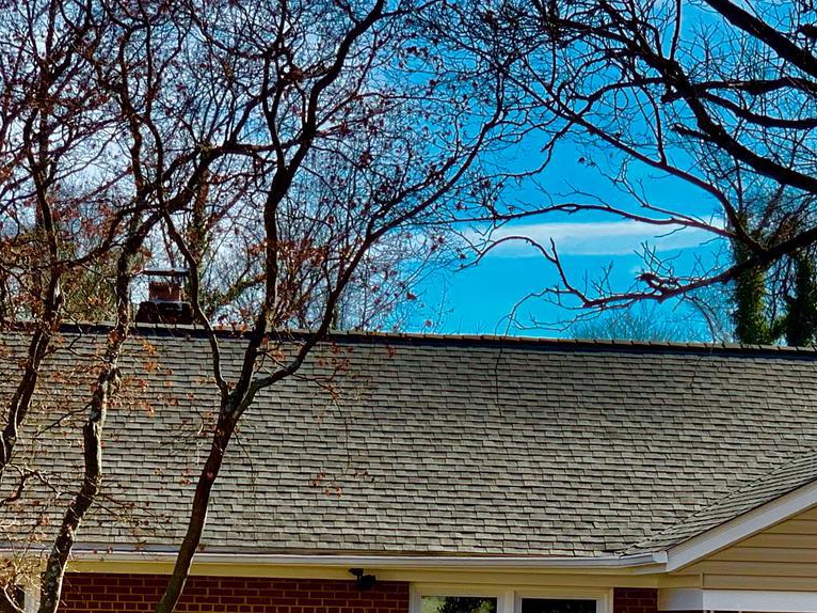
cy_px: 662
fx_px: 3280
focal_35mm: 139
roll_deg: -2.4
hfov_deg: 14.2
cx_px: 557
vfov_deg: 10.5
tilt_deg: +0.5
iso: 16
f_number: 2.4
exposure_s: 1/322
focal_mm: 6
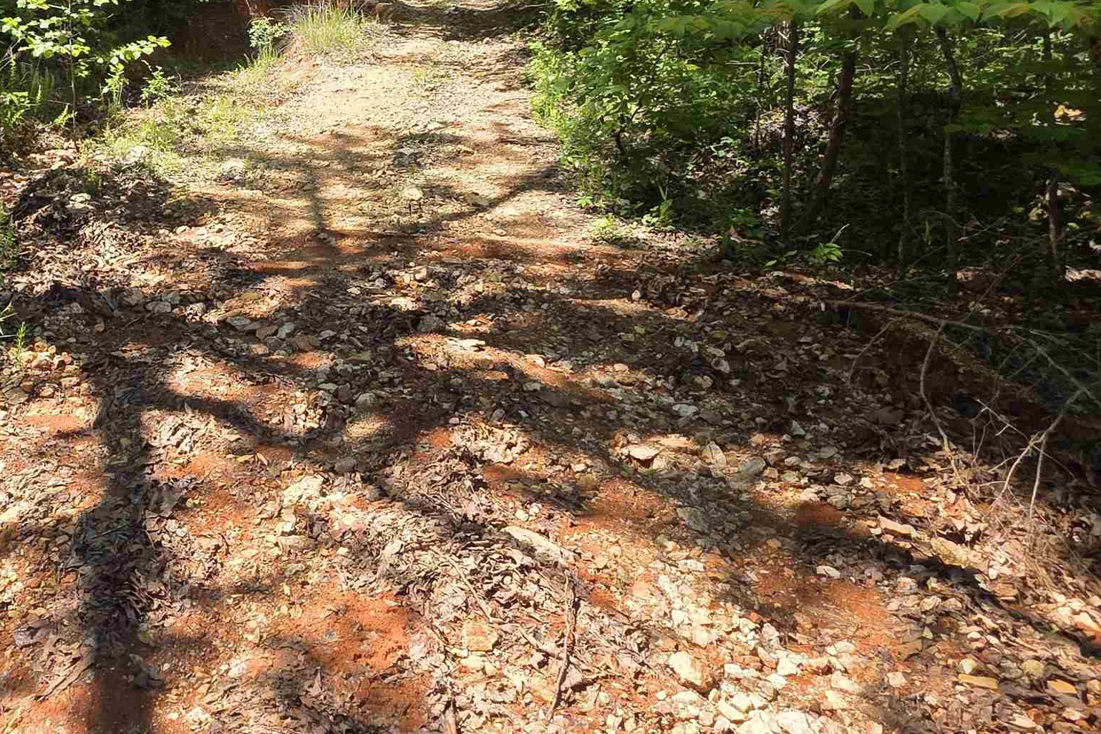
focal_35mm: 27
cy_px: 175
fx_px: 826
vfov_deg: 46.1
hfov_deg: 63.8
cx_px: 290
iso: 40
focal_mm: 2.2
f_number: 1.9
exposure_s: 1/621
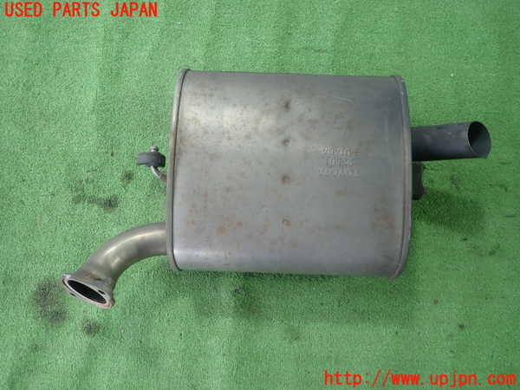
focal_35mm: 25
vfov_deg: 54.9
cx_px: 260
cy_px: 195
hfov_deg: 69.4
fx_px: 376
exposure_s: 1/60
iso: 200
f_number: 2
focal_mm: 4.5
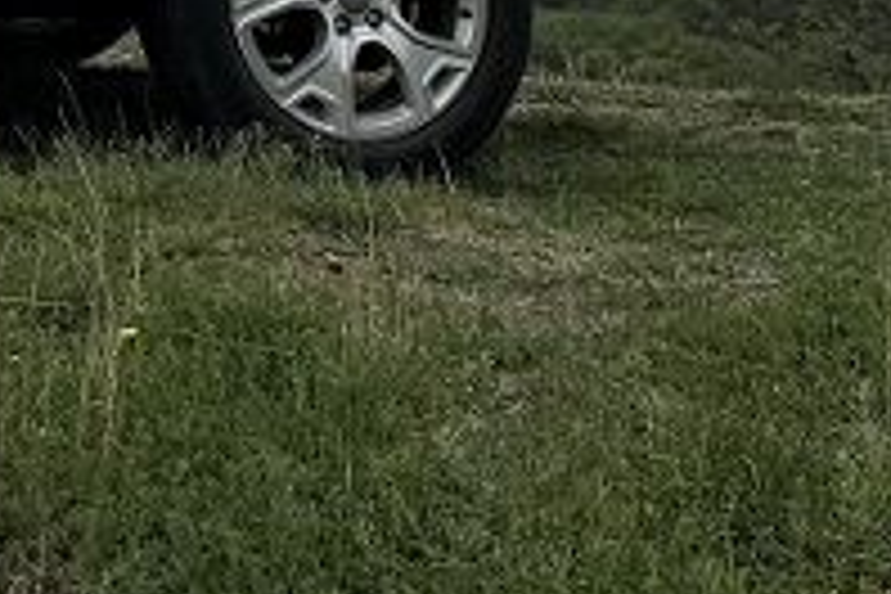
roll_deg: -1.4
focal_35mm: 104
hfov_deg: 17.6
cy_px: -603
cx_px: -439
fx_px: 2574
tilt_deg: +10.3
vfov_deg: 11.8
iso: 80
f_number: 1.78
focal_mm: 6.76
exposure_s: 1/6173
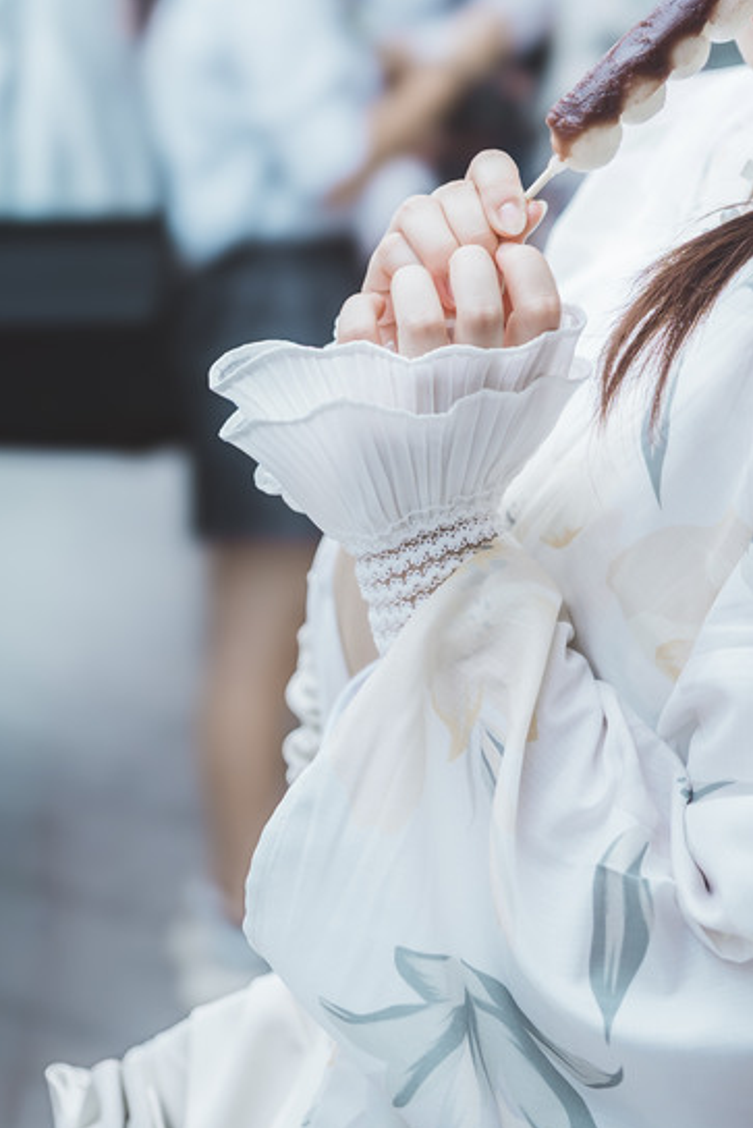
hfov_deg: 15.7
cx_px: 685
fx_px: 2696
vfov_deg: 22.9
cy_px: 48
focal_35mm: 86
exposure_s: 1/640
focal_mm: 40
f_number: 2.2
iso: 160
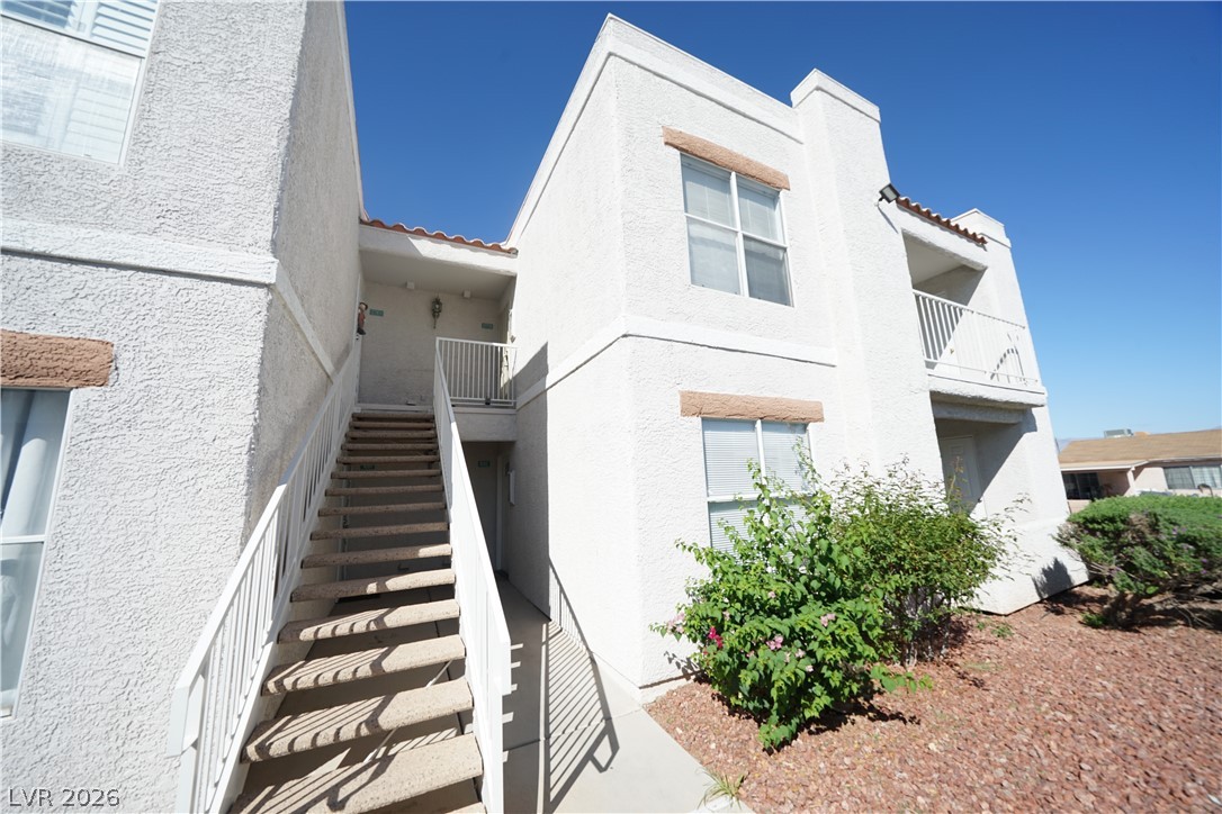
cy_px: 407
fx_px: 407
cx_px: 611
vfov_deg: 90.0
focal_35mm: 12
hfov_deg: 112.6
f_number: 9
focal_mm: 12
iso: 125
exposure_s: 1/200
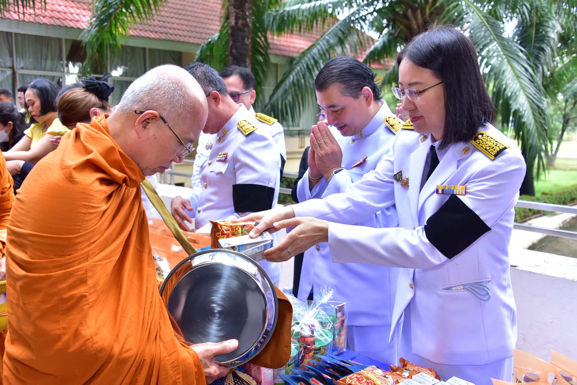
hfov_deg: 55.8
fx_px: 545
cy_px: 192
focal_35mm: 34
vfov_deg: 38.9
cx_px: 288
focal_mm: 34
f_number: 5.6
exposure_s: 1/200
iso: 640
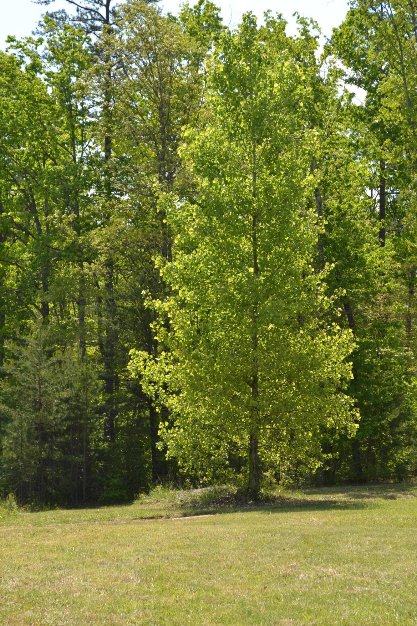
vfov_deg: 24.6
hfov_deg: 16.6
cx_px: 208
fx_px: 1434
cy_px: 313
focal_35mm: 82
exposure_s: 1/160
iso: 100
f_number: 8
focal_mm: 55
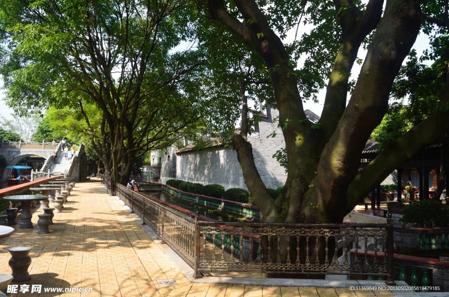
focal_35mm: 27
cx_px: 224
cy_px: 148
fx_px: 336
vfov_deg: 47.7
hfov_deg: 67.5
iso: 200
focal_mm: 18
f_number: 11
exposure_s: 1/100
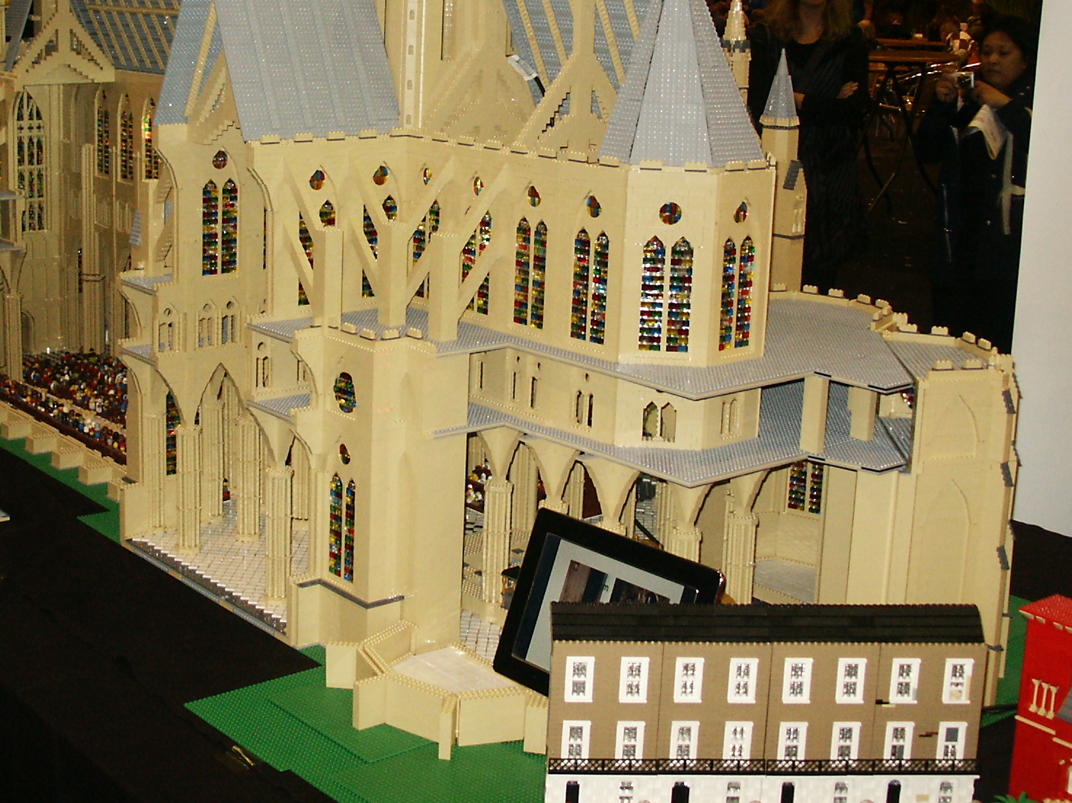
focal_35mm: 54
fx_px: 1672
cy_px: 231
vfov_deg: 26.8
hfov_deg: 35.2
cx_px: 368
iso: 200
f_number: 3
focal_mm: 7.19
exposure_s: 1/45
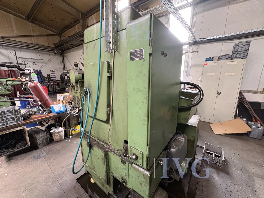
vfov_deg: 85.7
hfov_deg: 102.1
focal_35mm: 14
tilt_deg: -11.8
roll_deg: -0.1
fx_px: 107
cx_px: 132
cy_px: 99
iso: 320
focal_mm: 2.22
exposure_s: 1/50
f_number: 2.2
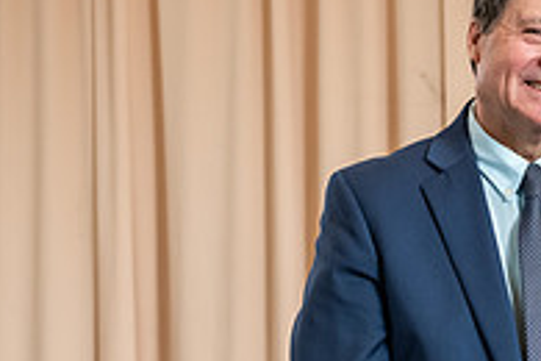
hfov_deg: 12.8
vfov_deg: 8.8
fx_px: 2329
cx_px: 724
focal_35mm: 155
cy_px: 349
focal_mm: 52
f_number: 4.5
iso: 1600
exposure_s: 1/200
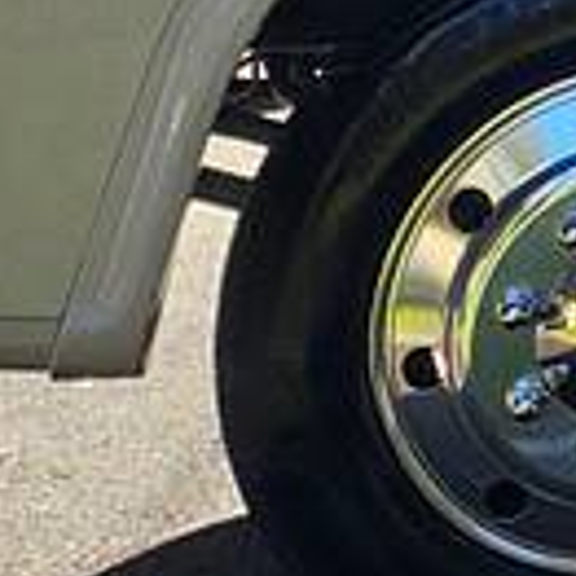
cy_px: -690
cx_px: 1658
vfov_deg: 9.8
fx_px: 3050
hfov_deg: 9.0
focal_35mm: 162
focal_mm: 5
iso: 50
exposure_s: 1/748
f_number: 1.8
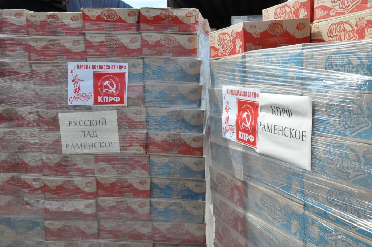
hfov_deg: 49.6
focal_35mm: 39
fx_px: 402
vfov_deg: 34.1
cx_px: 186
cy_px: 124
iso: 3200
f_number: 22
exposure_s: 1/800
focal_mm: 26
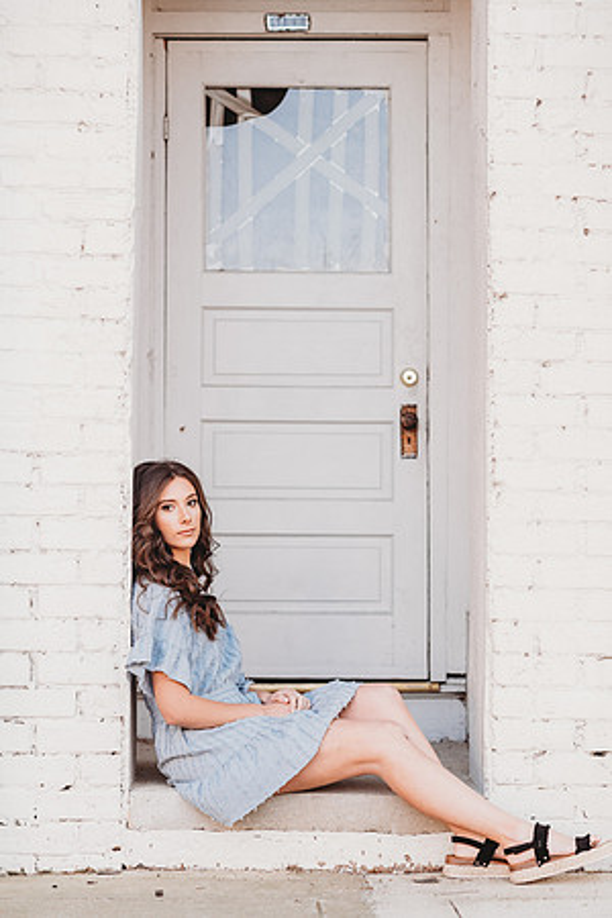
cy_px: 459
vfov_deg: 23.9
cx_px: 306
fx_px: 2167
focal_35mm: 85
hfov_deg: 16.1
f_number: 2.5
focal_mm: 85
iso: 100
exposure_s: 1/160
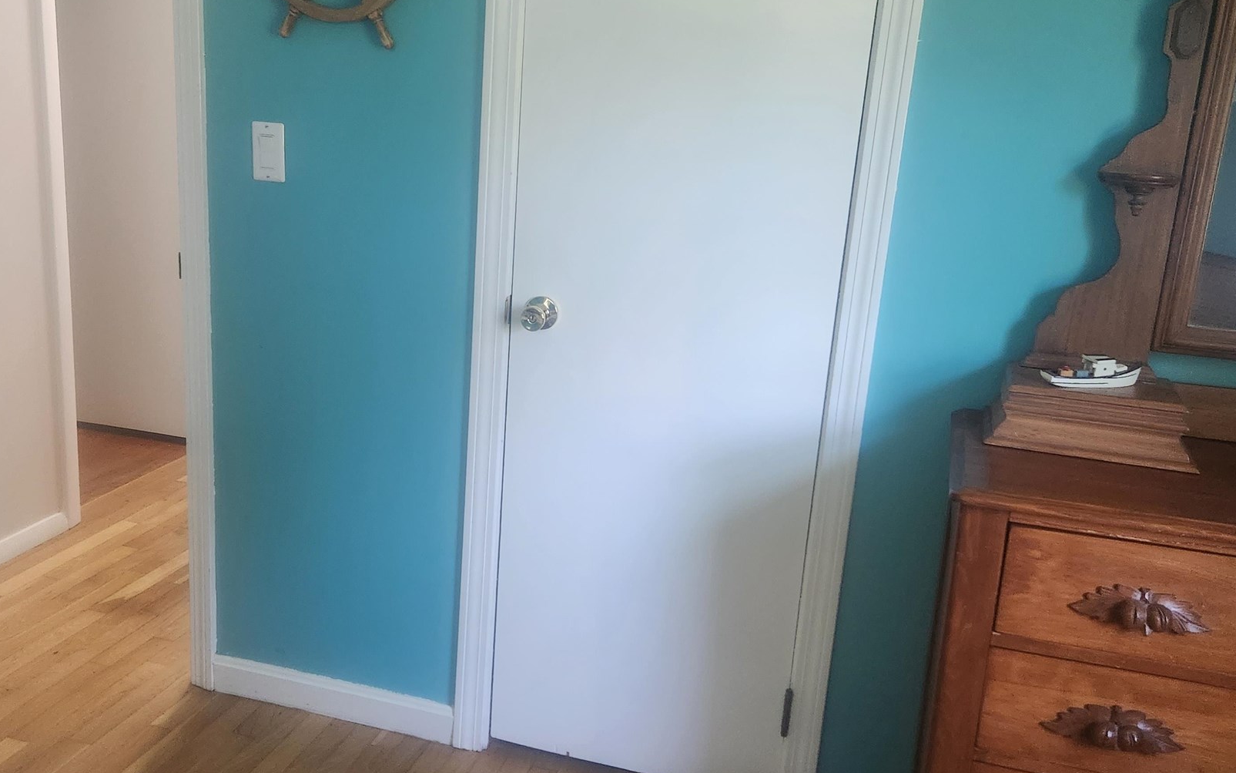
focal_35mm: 35
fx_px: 1179
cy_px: 410
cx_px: 574
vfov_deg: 36.3
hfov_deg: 55.3
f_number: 1.8
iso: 500
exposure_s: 1/120
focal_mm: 5.4
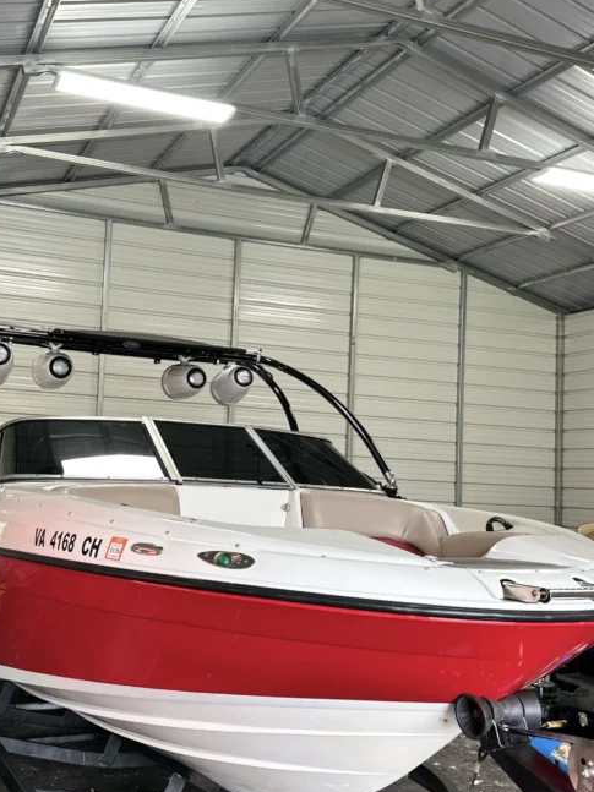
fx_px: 870
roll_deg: -3.8
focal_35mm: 38
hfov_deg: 37.3
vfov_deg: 49.0
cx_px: 202
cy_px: 394
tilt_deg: +6.0
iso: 160
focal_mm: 6.86
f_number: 1.78
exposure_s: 1/60
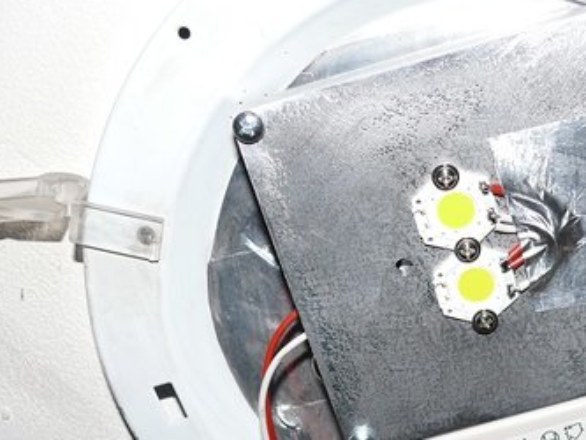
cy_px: 329
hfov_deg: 30.0
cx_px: 465
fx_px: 1067
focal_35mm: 63
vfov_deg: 23.1
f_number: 3.2
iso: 100
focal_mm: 7.4
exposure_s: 1/30
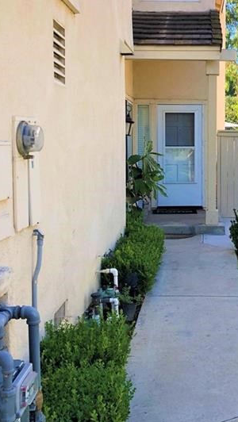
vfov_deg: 46.2
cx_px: 211
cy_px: 178
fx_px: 493
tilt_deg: -2.1
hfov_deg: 26.3
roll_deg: +0.2
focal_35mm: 44
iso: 20
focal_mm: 4
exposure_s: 1/457
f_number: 1.8
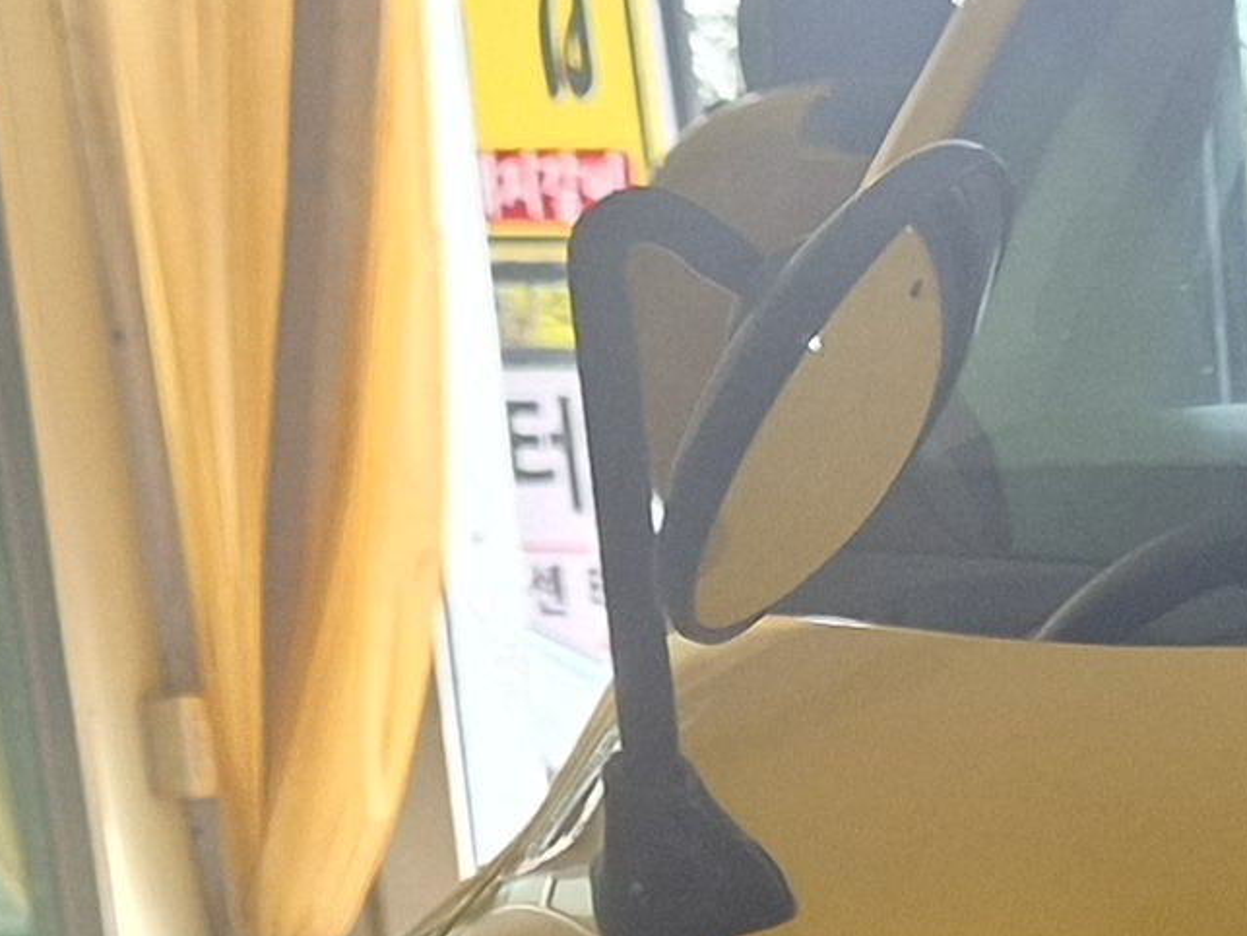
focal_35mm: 143
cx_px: 2779
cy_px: 2186
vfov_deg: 9.4
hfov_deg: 11.8
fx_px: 5154
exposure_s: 1/120
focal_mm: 5.4
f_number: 1.8
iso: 40
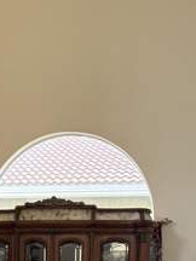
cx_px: 42
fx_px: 581
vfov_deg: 22.0
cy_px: 364
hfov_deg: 19.0
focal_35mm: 77
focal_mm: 5.96
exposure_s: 1/93
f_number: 1.6
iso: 125
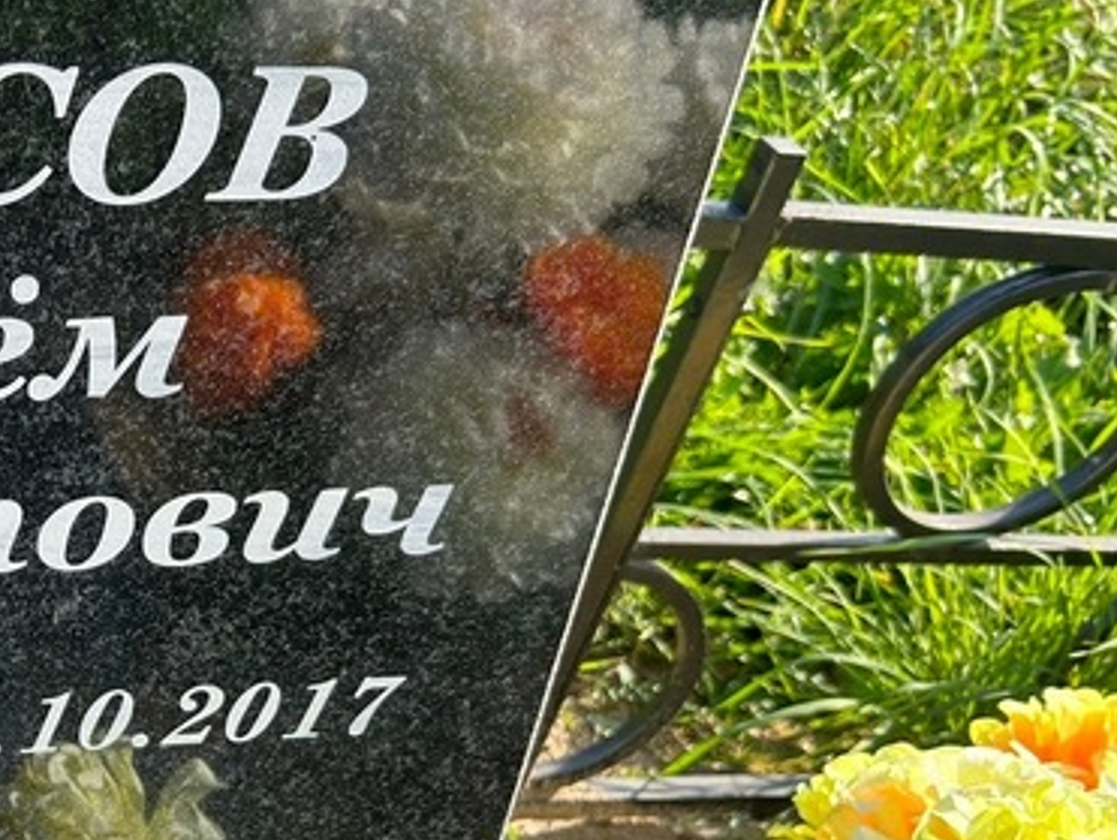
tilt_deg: -36.1
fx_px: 1809
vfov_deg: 25.9
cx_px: -54
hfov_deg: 31.2
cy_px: 593
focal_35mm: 56
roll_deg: -5.3
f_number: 1.5
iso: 50
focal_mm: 5.7
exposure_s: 1/743
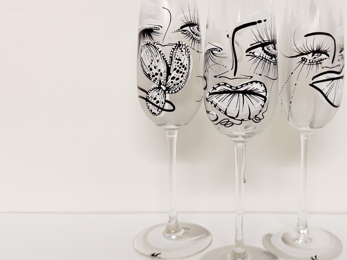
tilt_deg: -9.8
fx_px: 401
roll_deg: +0.0
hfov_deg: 46.0
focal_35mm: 40
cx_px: 234
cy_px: 115
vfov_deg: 35.9
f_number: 1.78
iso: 200
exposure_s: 1/100
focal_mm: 6.76
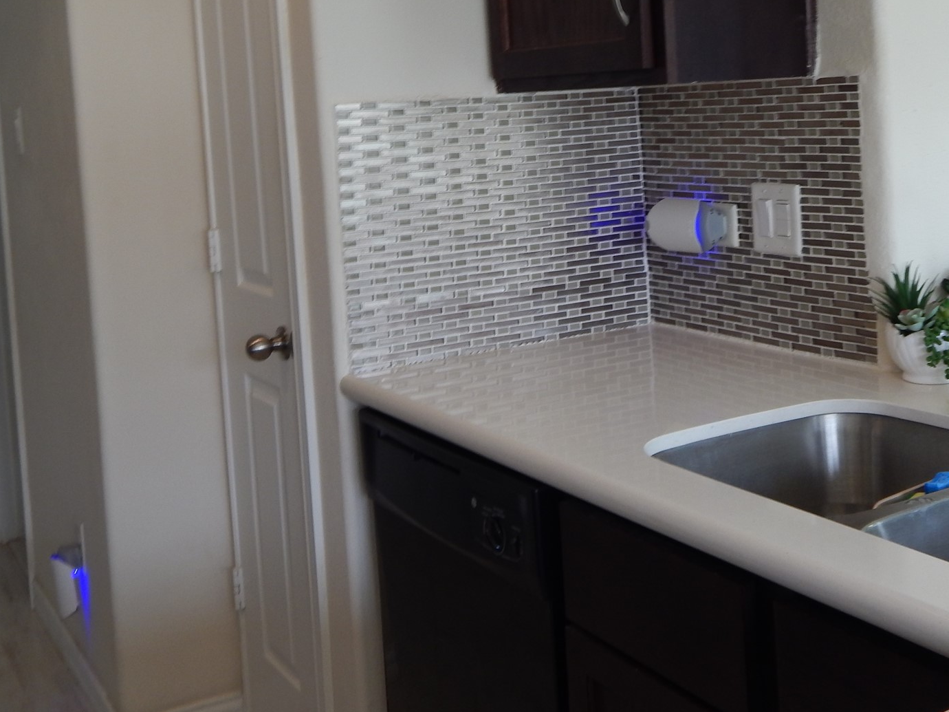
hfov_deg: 41.0
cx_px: 580
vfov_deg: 31.0
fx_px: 1261
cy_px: 191
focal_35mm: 46
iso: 125
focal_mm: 5.6
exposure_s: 1/30
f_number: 3.2
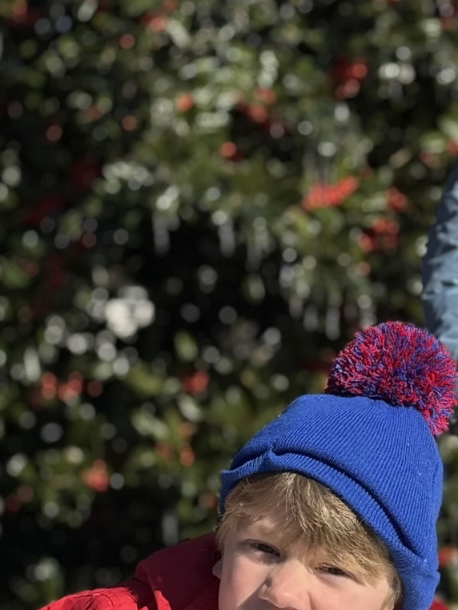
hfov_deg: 11.4
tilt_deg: -0.9
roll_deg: -3.7
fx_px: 2274
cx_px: 461
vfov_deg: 15.2
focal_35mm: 129
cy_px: 426
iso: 80
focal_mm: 6.76
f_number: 1.78
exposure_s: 1/6536
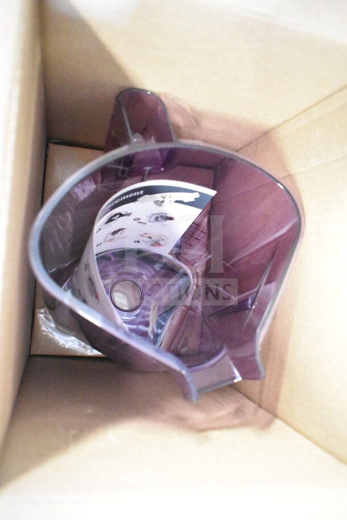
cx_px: 174
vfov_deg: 61.9
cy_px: 260
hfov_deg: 43.6
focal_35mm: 30
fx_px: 433
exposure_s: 1/30
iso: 16000
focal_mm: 20
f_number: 3.8
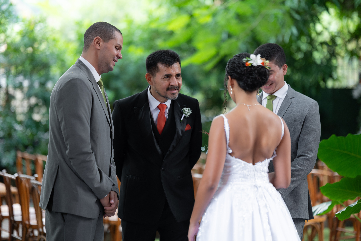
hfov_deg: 23.9
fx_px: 852
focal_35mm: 85
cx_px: 180
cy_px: 120
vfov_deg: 16.1
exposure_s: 1/500
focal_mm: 85
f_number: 1.4
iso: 400
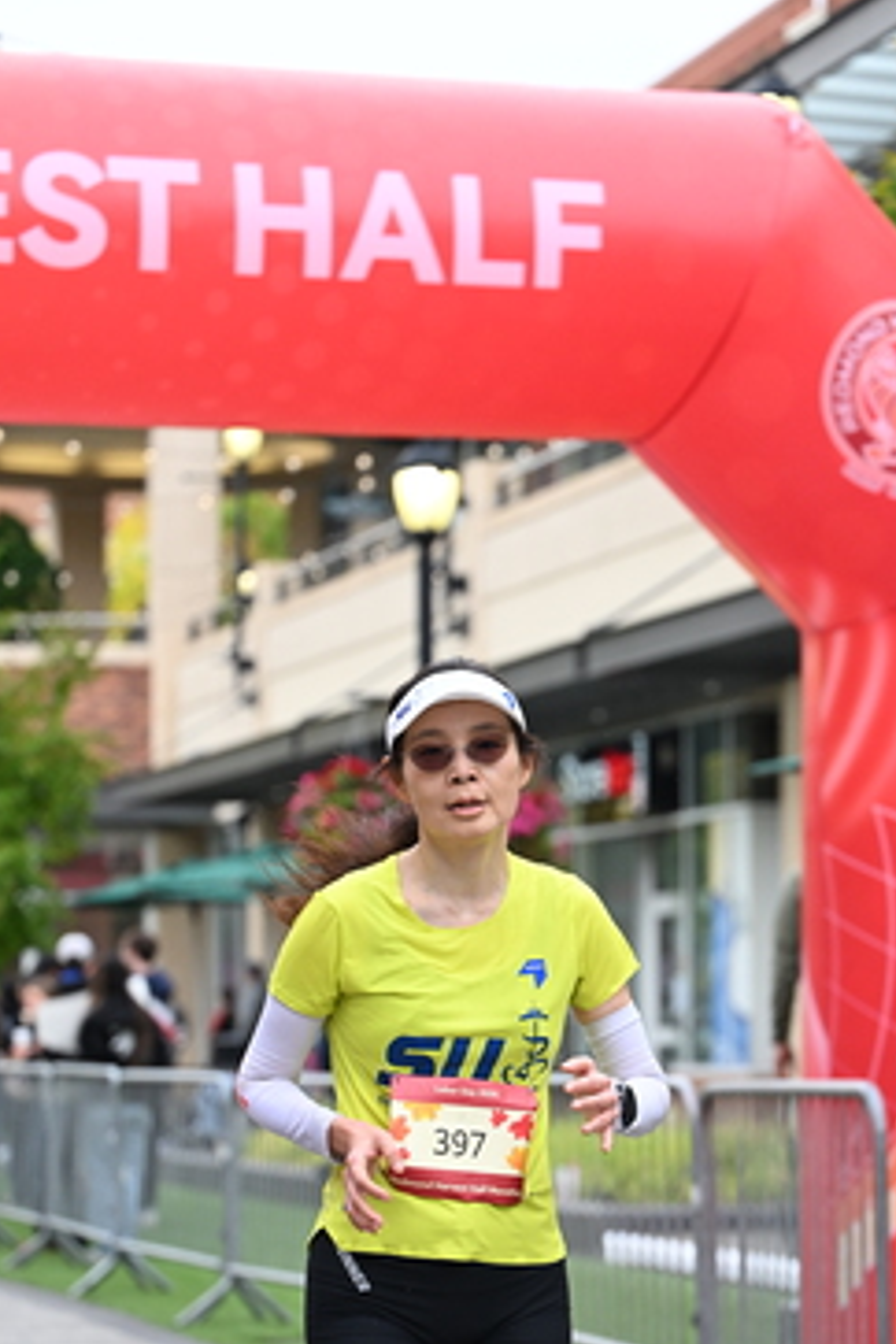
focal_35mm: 112
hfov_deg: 12.2
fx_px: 4181
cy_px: 937
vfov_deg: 18.2
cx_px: 594
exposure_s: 1/1600
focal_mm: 74
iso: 1000
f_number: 2.8
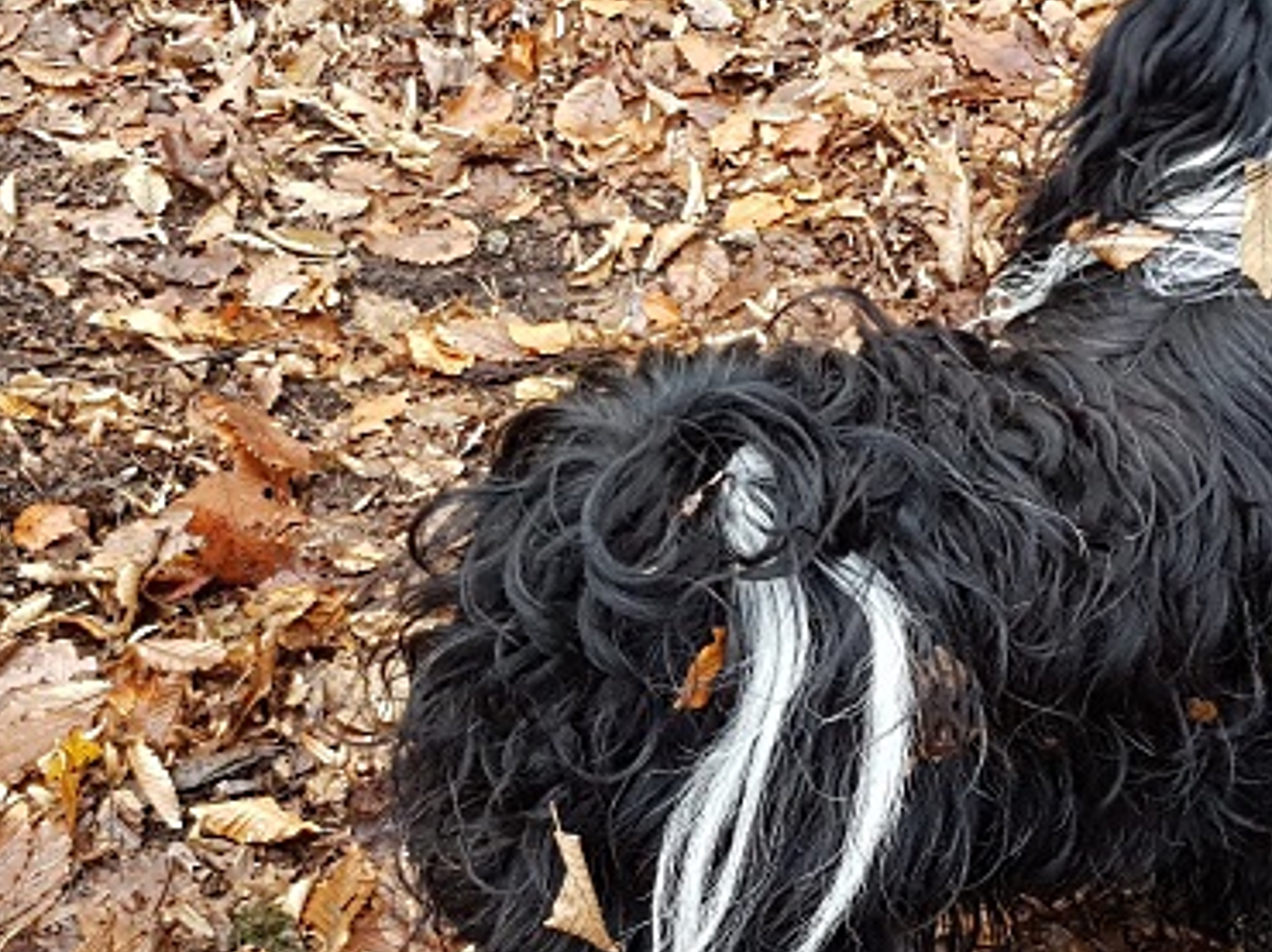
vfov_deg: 31.9
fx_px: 1652
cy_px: 629
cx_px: 529
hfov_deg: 42.0
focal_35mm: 45
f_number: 1.7
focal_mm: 4.2
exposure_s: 1/100
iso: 250
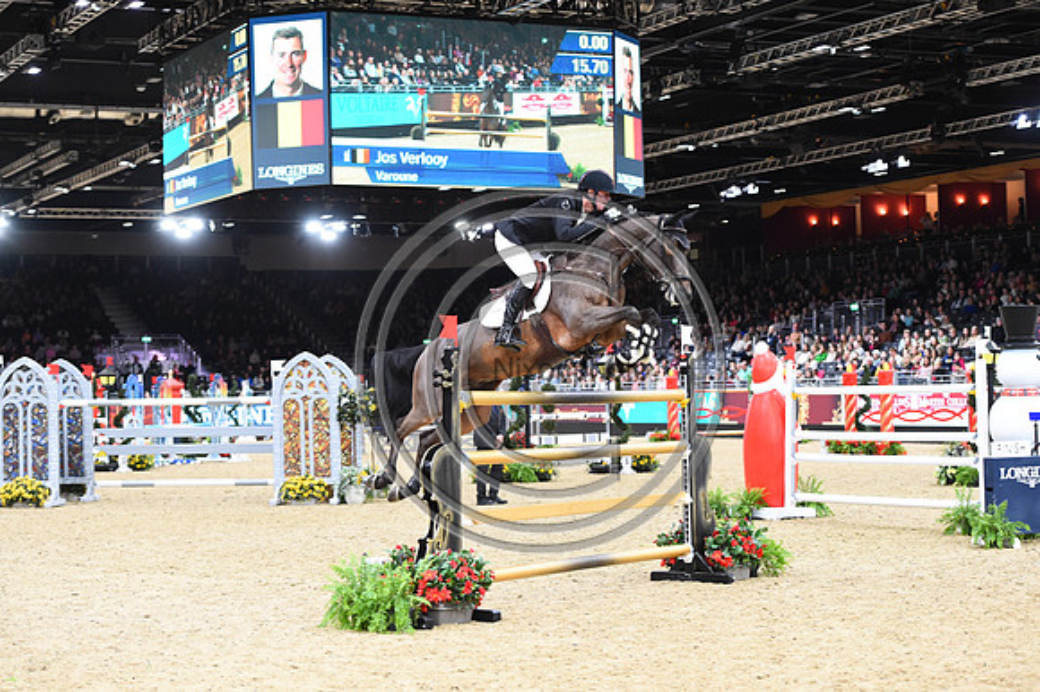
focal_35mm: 75
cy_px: 346
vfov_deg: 18.2
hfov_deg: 27.0
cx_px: 520
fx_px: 2165
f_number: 3.5
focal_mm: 75
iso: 5000
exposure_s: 1/500
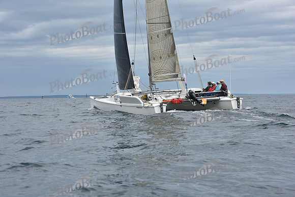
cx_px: 148
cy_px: 98
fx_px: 754
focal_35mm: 92
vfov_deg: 14.9
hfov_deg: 22.1
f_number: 9
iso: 250
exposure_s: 1/800
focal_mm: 92
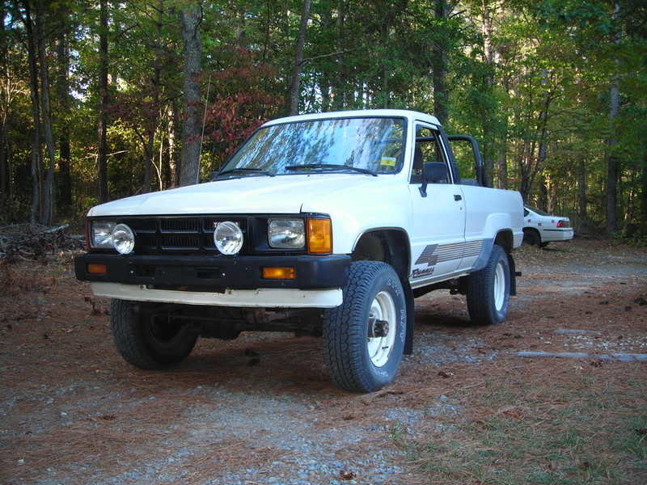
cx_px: 324
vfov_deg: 37.7
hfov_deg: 49.0
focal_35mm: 38
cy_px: 242
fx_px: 710
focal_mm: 6.3
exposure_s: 1/30.3
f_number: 3.2
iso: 98
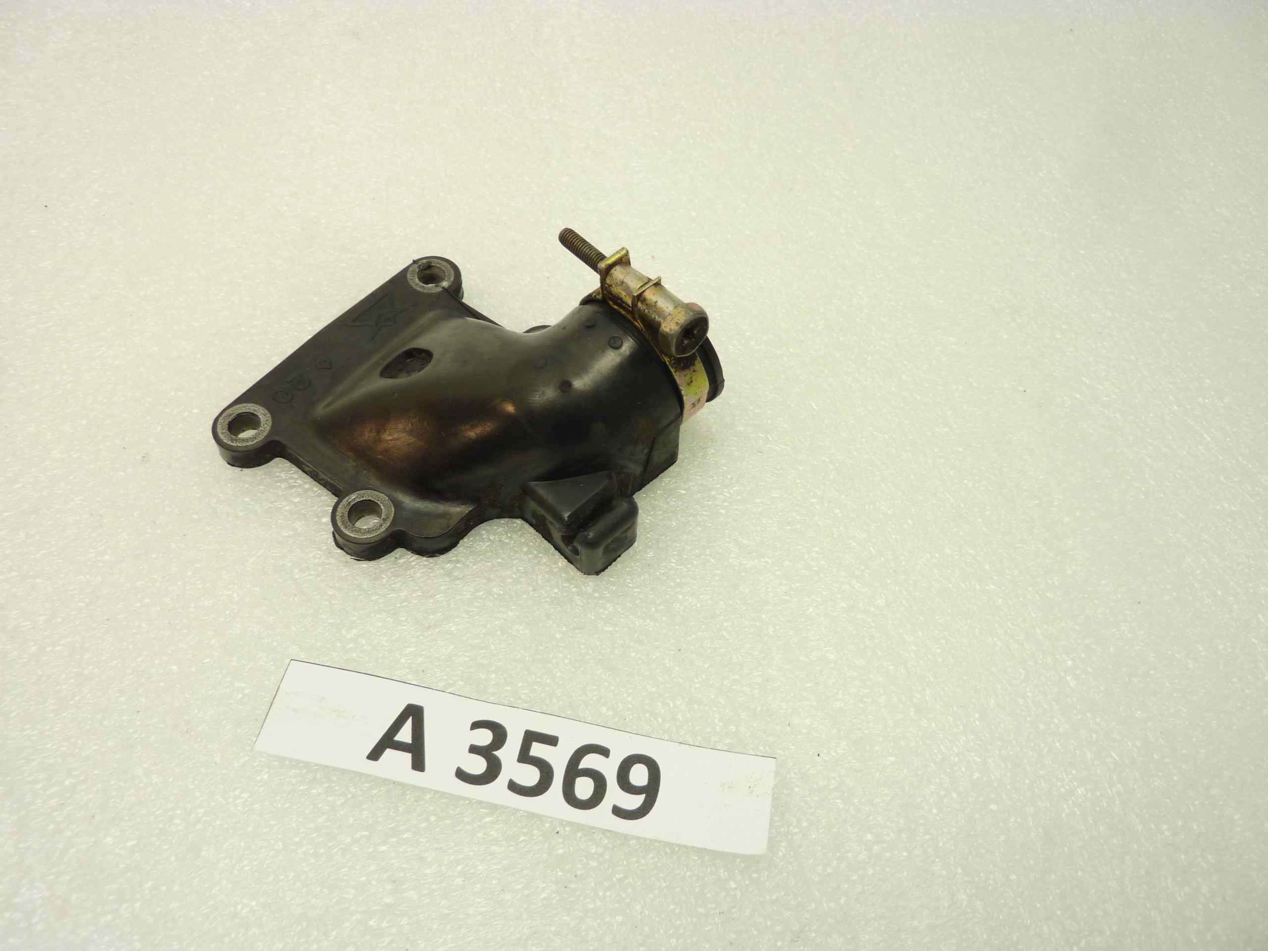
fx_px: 916
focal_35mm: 25
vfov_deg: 54.9
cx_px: 634
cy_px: 476
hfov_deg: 69.4
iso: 80
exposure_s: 1/20
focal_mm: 4.1
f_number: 3.3
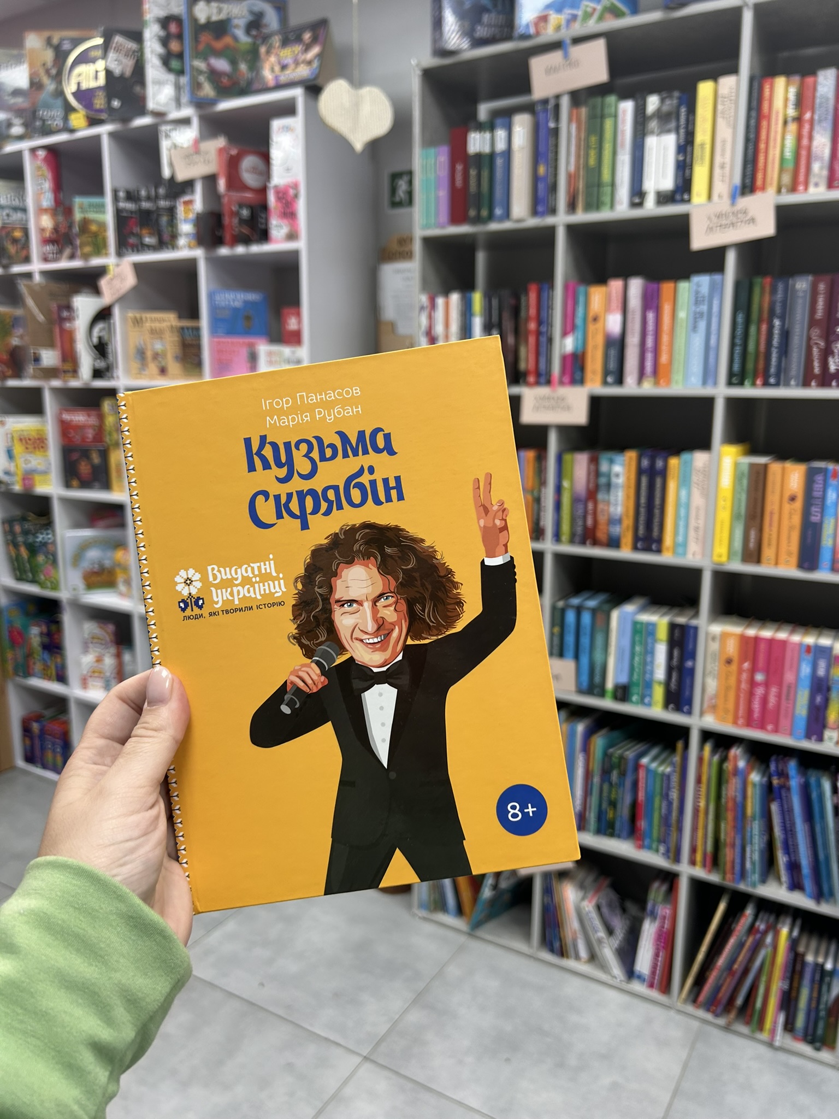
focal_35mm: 26
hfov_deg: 53.1
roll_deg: +0.5
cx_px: 420
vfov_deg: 67.3
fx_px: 840
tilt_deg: -12.5
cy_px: 560
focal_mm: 5.7
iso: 50
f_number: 1.5
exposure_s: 1/100
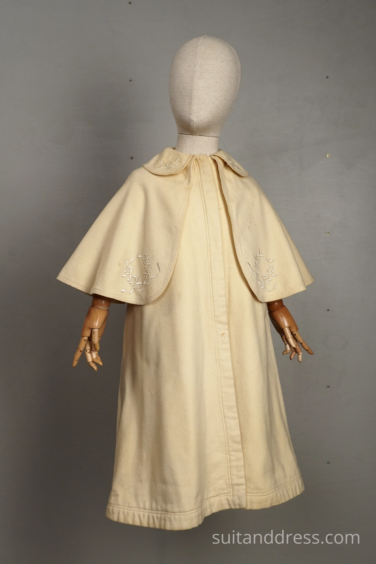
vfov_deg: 41.1
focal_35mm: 48
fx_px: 752
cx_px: 188
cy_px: 282
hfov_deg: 28.1
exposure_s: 1/50
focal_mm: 32
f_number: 9
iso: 400
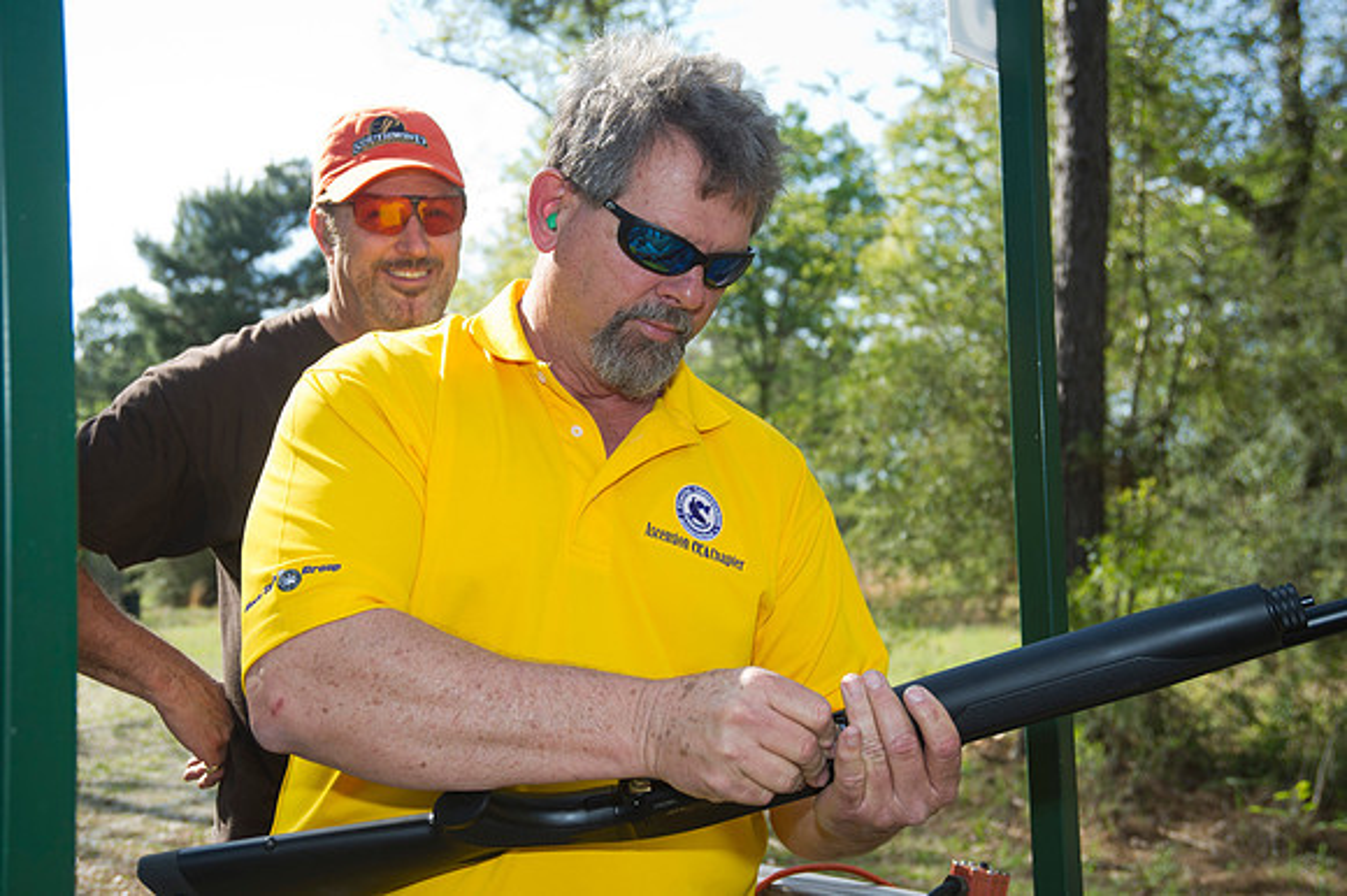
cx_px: 674
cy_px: 448
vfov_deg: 29.8
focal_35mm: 45
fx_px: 1683
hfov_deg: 43.6
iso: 100
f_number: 5.6
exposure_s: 1/200
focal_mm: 45
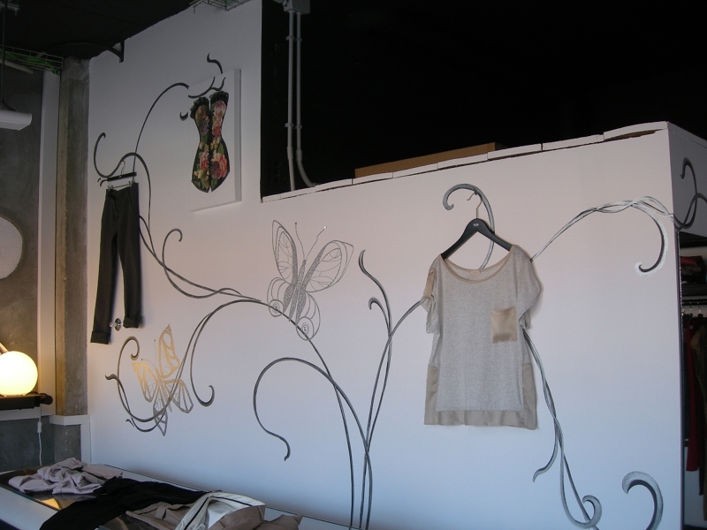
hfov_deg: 49.0
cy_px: 265
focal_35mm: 38
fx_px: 776
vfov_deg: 37.7
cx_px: 354
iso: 50
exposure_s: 1/70
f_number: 2.8
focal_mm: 7.8
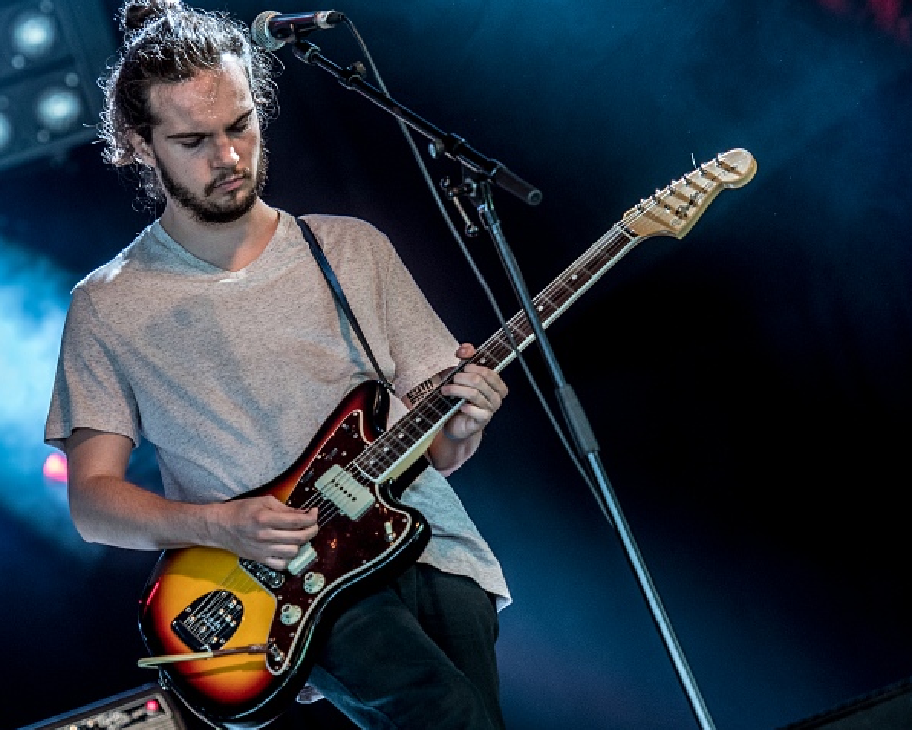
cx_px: 364
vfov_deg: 6.3
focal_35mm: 247
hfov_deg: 7.8
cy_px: 364
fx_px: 6656
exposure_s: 1/100
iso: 640
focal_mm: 145
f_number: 2.8
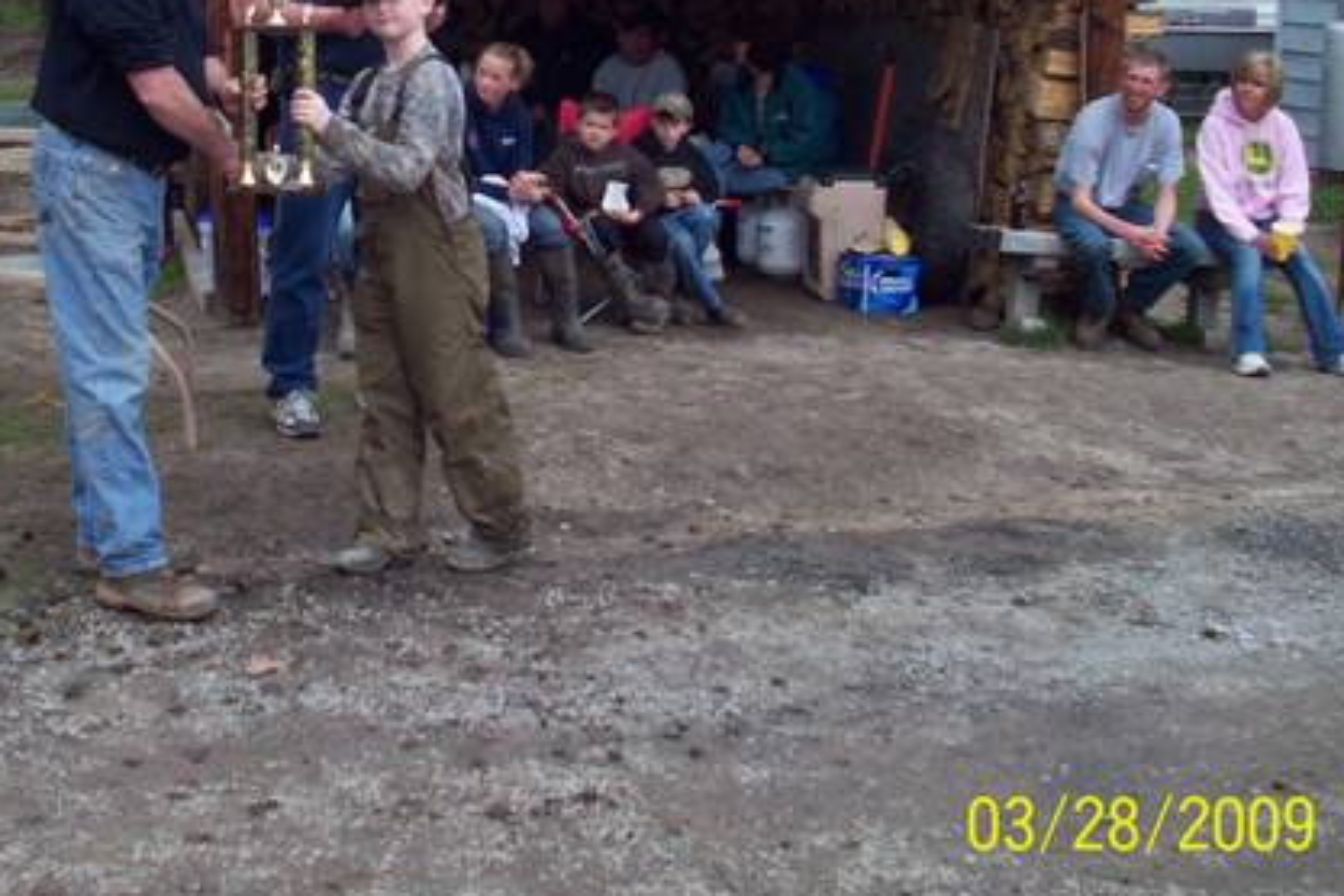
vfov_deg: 22.7
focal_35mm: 59
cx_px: 432
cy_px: 197
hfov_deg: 33.6
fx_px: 2202
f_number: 5.6
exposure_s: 1/197
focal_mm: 6.2
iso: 80
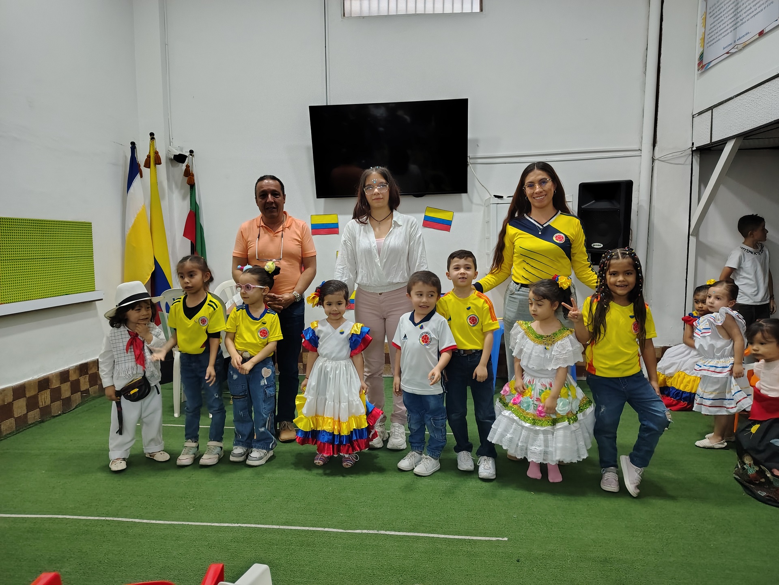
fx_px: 540
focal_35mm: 24
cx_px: 390
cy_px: 292
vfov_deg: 56.8
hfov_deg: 71.6
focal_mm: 5.56
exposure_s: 1/60
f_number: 1.8
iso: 1710
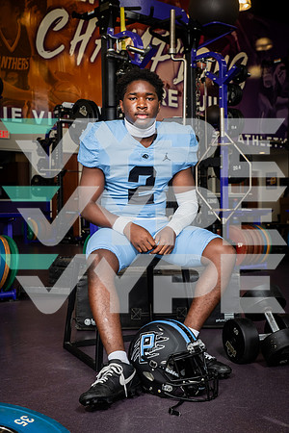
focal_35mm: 50
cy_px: 216
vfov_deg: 39.6
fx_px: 602
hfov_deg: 27.0
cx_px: 144
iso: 800
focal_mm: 50
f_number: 7.1
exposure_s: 1/250
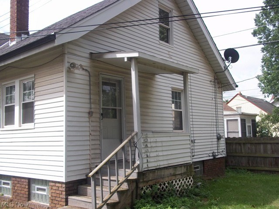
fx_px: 290
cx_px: 140
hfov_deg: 51.4
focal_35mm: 36
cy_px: 104
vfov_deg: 39.7
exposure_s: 1/125
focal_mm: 6.5
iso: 80
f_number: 8
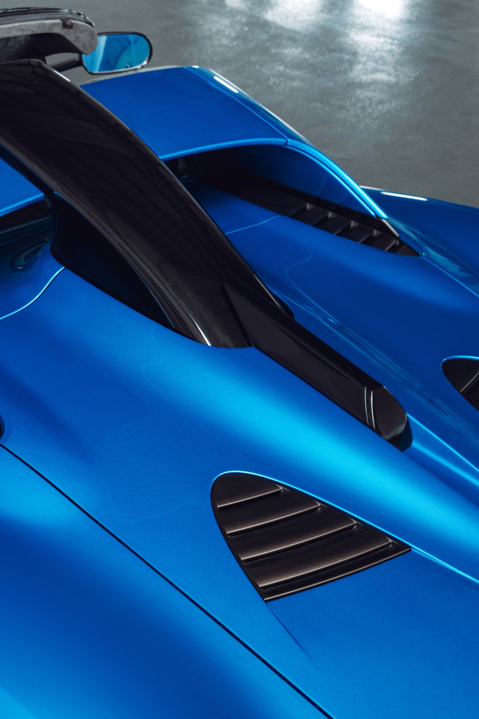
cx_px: 197
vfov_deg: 30.5
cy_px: 359
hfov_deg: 20.6
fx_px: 1317
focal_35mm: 66
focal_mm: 44
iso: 400
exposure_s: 2.5
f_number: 9
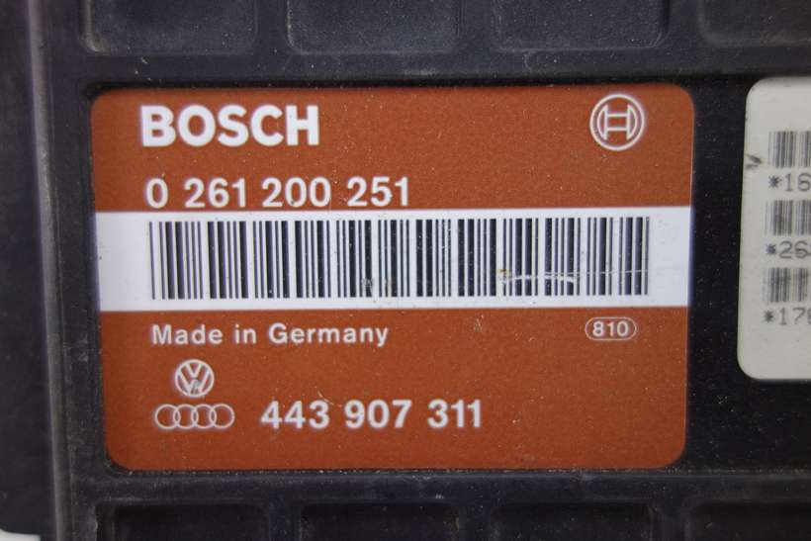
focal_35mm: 28
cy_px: 270
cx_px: 406
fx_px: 631
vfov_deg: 46.4
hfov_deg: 65.5
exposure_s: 1/100
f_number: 2
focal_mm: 10.4
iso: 125
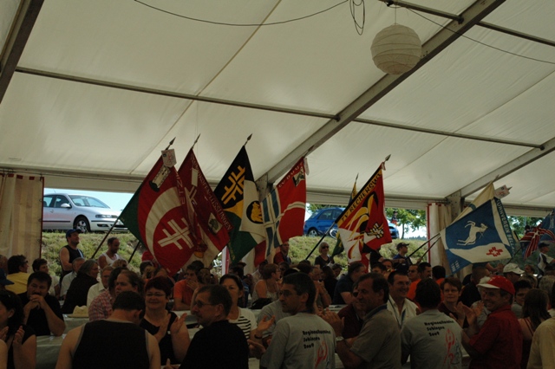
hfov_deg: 42.3
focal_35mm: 46
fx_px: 716
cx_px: 278
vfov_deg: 28.9
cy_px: 184
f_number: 13
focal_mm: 31
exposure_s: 1/640
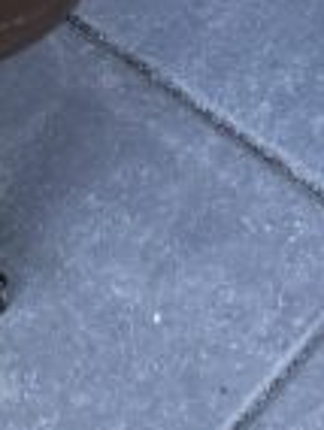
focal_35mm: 173
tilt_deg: -20.0
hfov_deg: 8.4
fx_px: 2153
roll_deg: -1.7
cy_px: -1027
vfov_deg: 8.6
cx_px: 527
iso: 80
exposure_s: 1/350
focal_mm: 6.76
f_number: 1.78
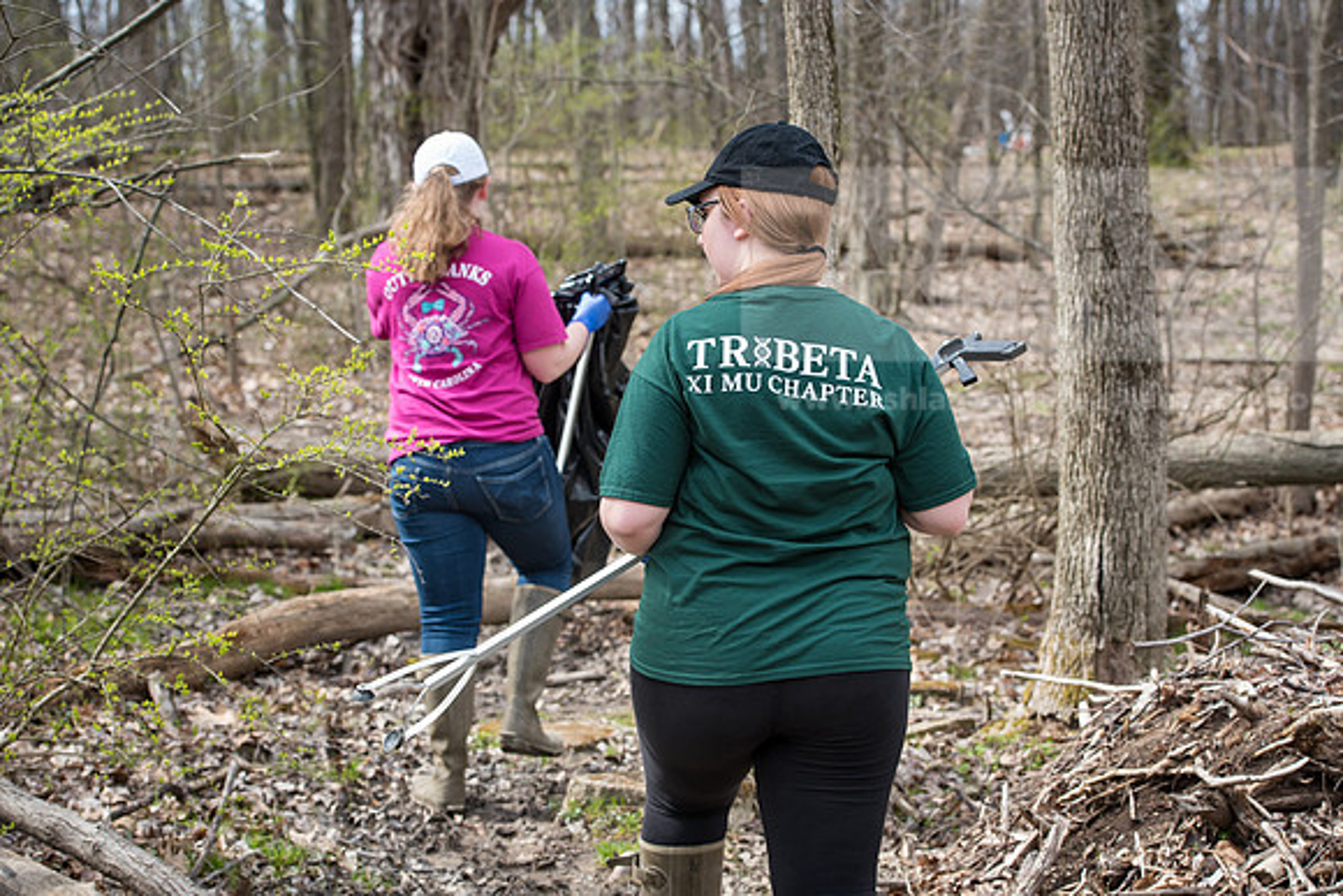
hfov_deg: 28.8
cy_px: 448
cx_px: 672
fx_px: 2612
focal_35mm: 70
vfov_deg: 19.5
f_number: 7.1
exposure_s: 1/200
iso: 200
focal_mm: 70
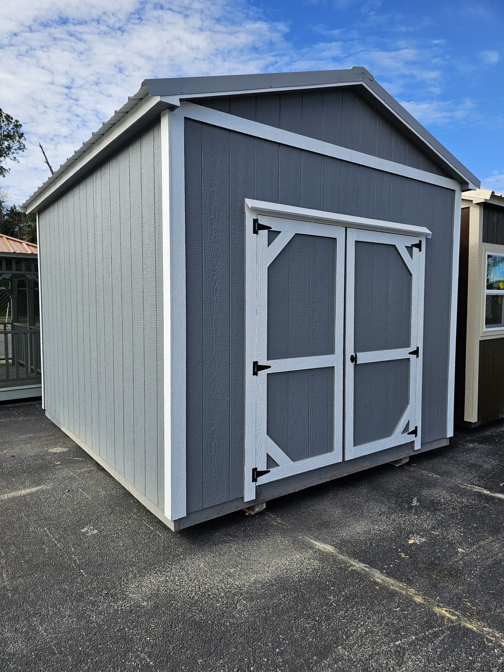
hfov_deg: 58.9
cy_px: 336
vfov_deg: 73.9
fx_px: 446
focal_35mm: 23
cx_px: 252
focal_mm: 6.3
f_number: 1.7
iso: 10
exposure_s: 1/590
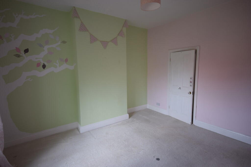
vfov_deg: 63.2
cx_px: 126
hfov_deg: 85.4
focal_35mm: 20
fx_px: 136
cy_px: 84
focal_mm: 13
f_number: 4.5
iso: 400
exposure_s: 1/60
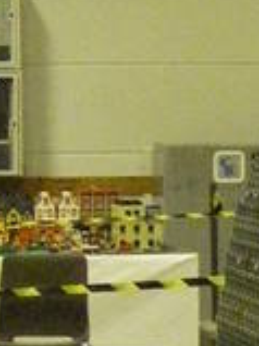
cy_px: 333
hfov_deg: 6.0
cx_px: 372
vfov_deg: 8.1
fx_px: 2447
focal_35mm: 245
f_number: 3.5
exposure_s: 1/25
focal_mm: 6.3
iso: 800
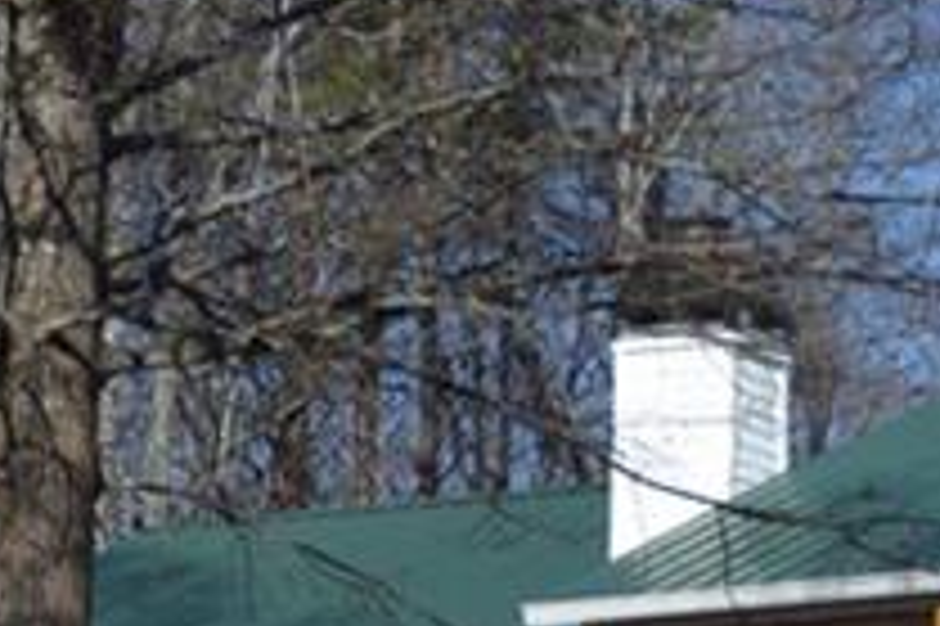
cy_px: 606
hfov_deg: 5.6
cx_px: 1048
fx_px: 9601
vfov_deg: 3.7
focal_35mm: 368
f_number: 4.8
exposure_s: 1/2000
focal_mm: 50
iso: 200
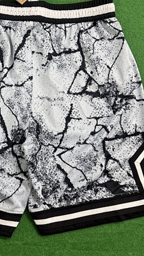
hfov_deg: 27.7
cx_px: 27
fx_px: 285
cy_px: 107
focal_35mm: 42
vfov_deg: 48.2
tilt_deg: -78.9
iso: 200
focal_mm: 6.76
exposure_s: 1/100
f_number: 1.78
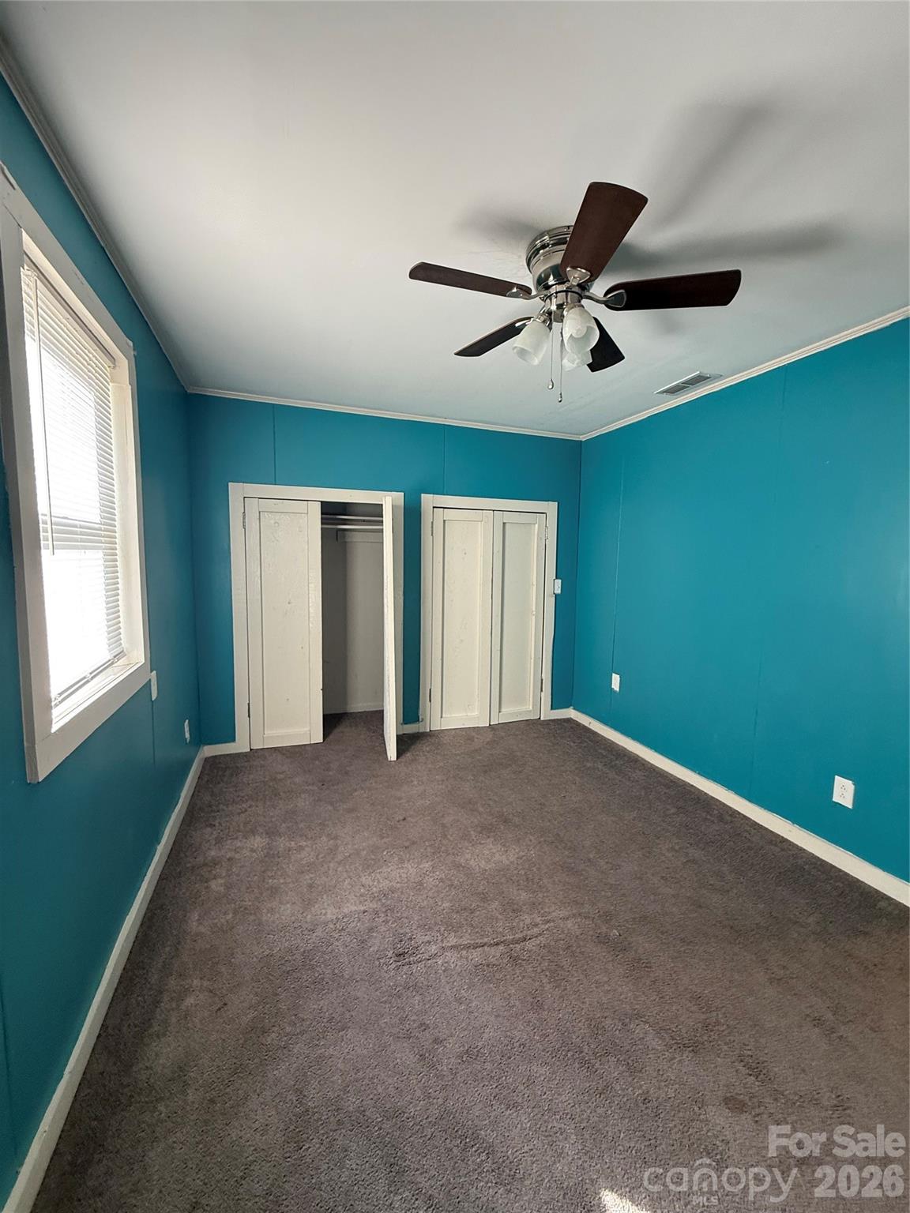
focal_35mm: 14
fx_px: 491
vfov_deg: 102.1
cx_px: 455
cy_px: 606
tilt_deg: -2.8
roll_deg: -0.9
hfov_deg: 85.7
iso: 160
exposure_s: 1/99
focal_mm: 2.22
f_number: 2.2
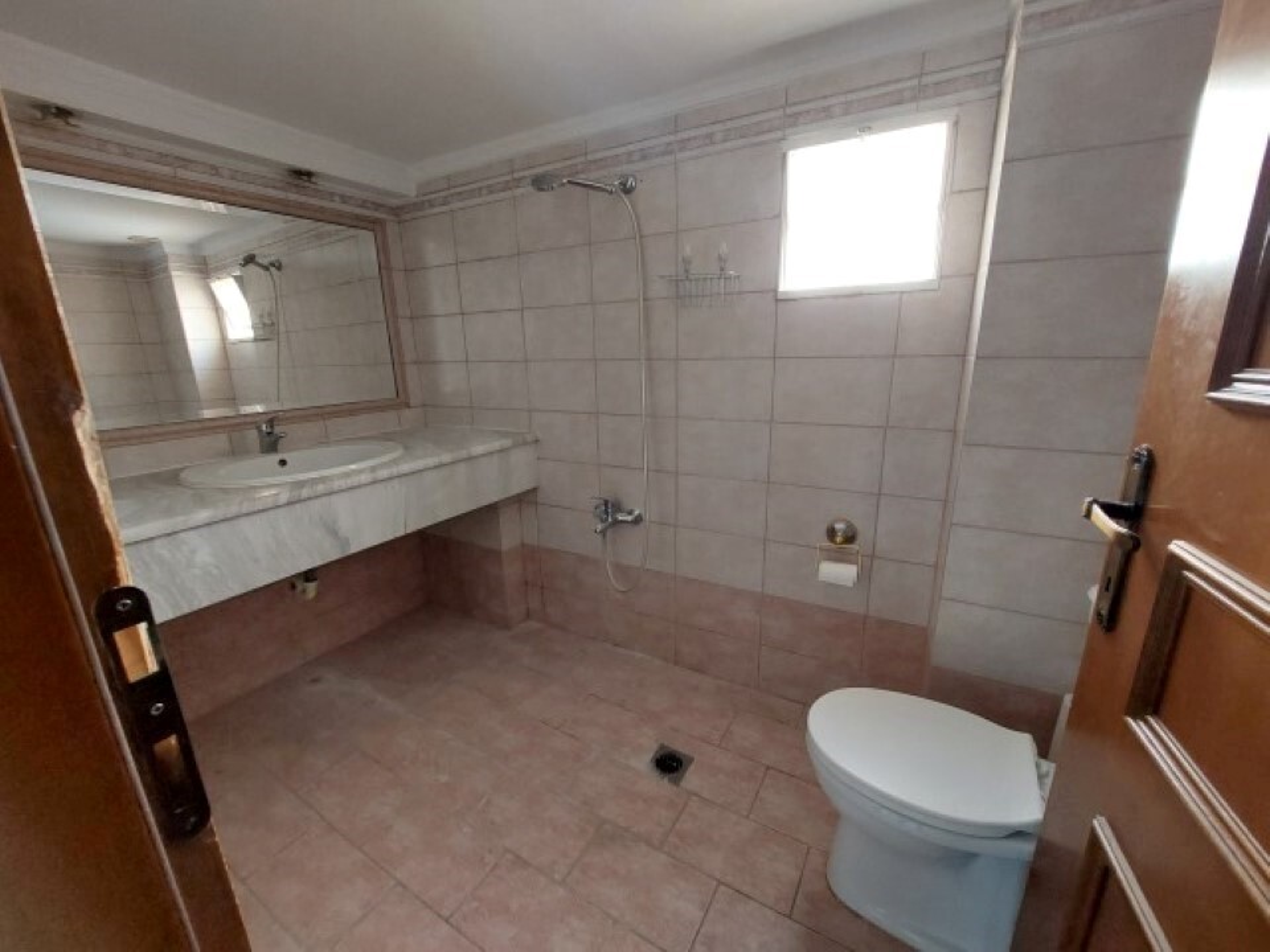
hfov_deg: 106.2
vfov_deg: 89.9
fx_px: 477
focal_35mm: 13
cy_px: 476
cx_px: 635
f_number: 2.2
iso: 320
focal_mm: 1.74
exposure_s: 1/25
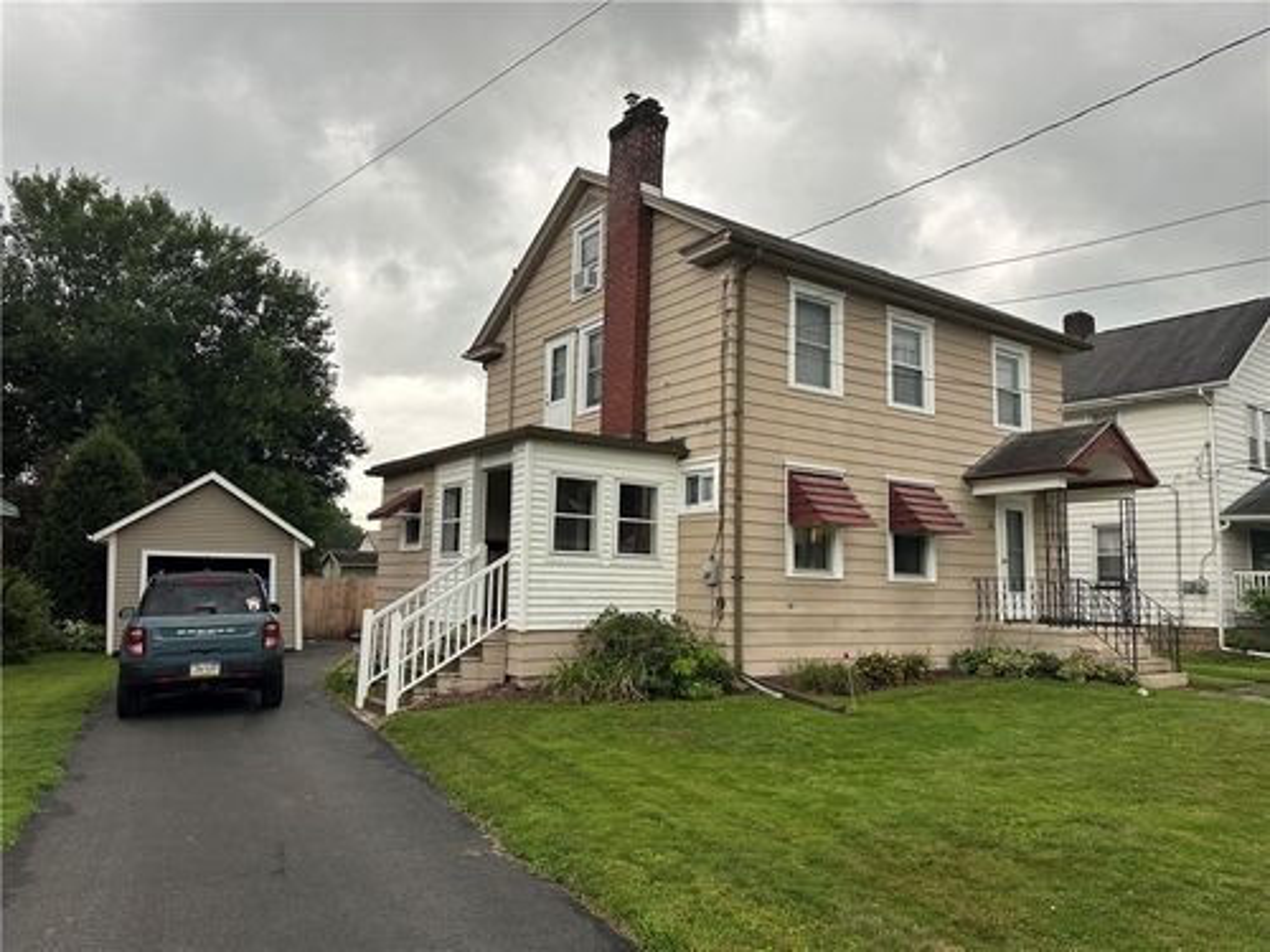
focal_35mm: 24
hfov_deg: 71.6
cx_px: 635
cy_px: 476
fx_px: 881
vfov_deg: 56.8
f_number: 1.78
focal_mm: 6.86
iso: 125
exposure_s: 1/121
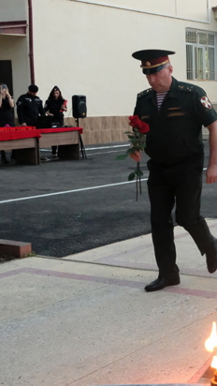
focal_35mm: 61
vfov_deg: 34.2
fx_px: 623
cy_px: 153
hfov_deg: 17.4
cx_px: 343
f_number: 4.5
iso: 10000
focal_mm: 21.4
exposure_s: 1/220
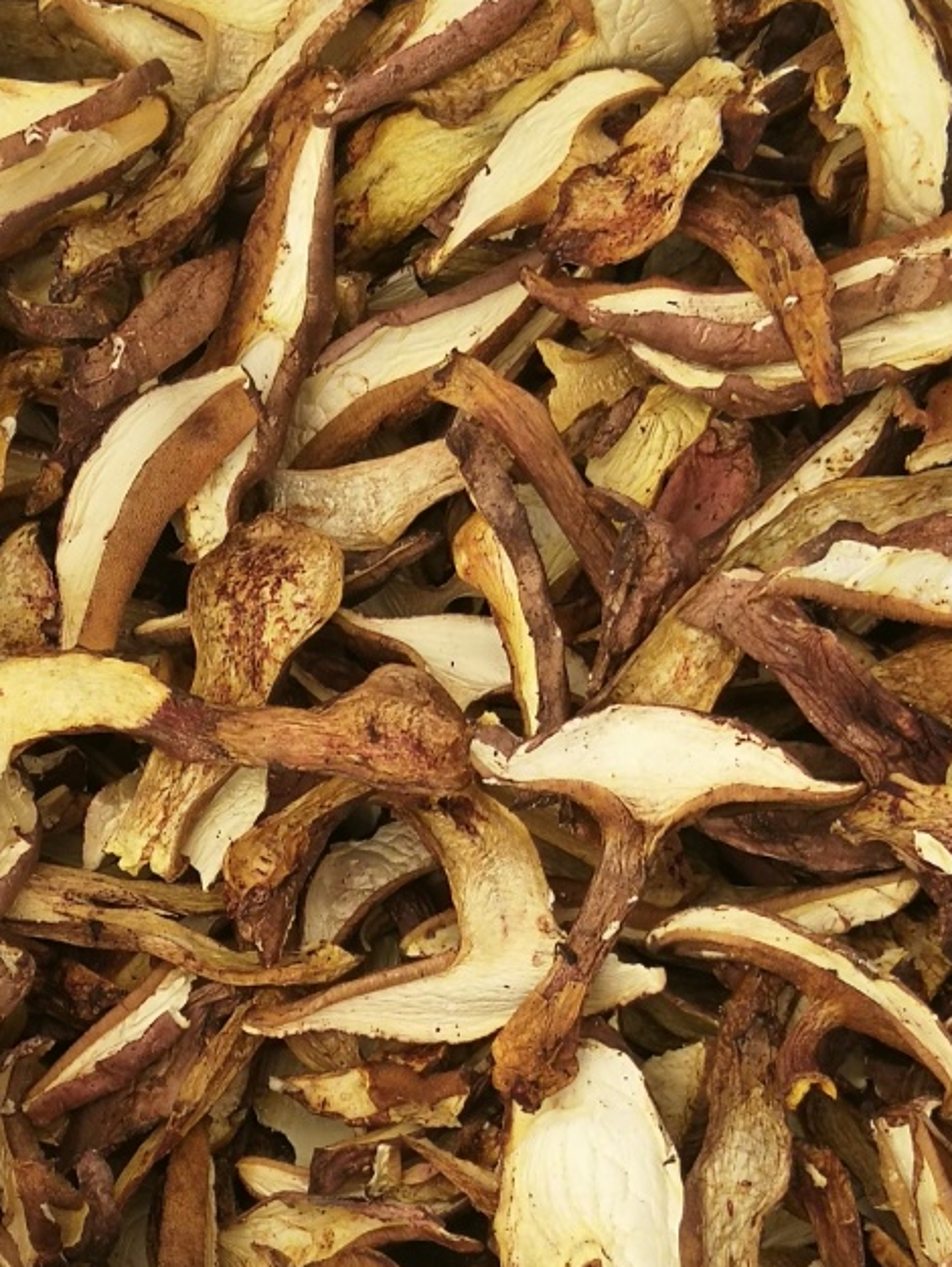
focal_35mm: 92
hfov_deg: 16.0
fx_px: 3371
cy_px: 829
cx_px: 294
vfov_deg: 21.2
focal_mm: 3.95
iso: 100
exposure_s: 1/50
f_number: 2.2
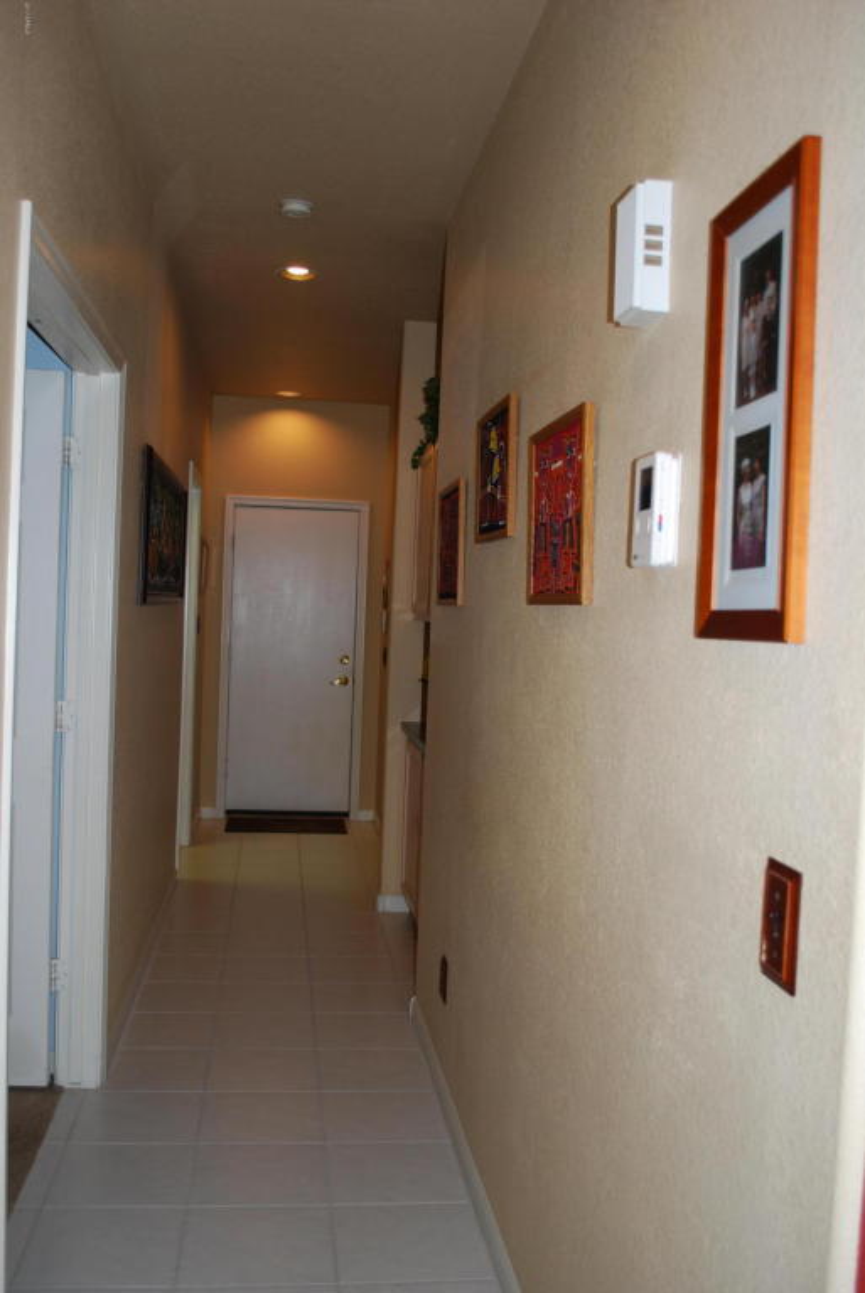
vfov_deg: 57.2
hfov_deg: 40.1
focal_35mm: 33
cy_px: 646
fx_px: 1187
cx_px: 432
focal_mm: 22
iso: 200
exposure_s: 1/60
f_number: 4
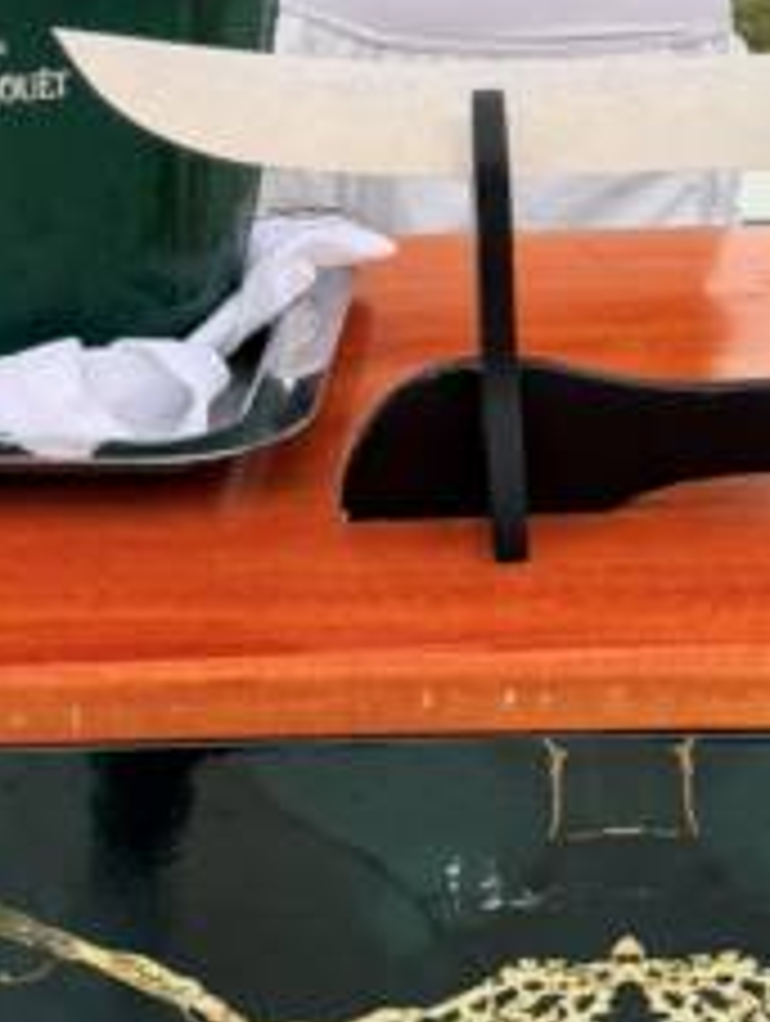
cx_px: 430
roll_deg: +1.9
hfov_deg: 15.6
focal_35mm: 95
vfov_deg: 20.0
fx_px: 2810
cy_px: -9
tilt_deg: -10.9
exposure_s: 1/142
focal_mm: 6.76
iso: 64
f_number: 1.78
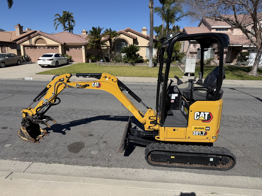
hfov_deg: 71.6
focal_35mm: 24
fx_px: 182
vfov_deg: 56.8
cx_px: 131
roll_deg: -0.4
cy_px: 98
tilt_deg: -12.7
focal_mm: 6.76
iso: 80
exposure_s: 1/6173
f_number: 1.78
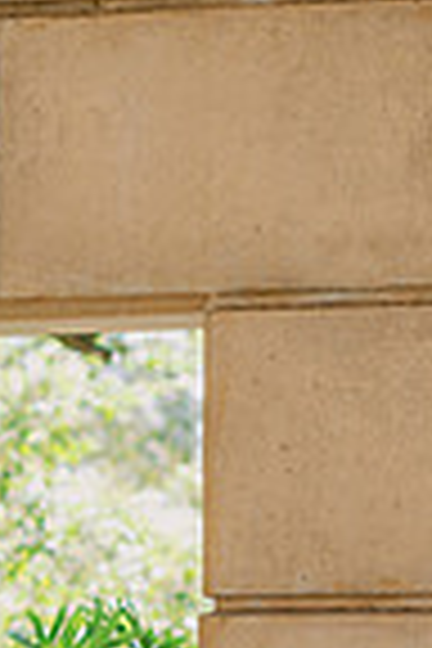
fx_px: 4770
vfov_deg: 7.7
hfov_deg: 5.1
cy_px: 873
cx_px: -218
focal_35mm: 265
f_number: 2.8
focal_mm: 85
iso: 160
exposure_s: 1/500
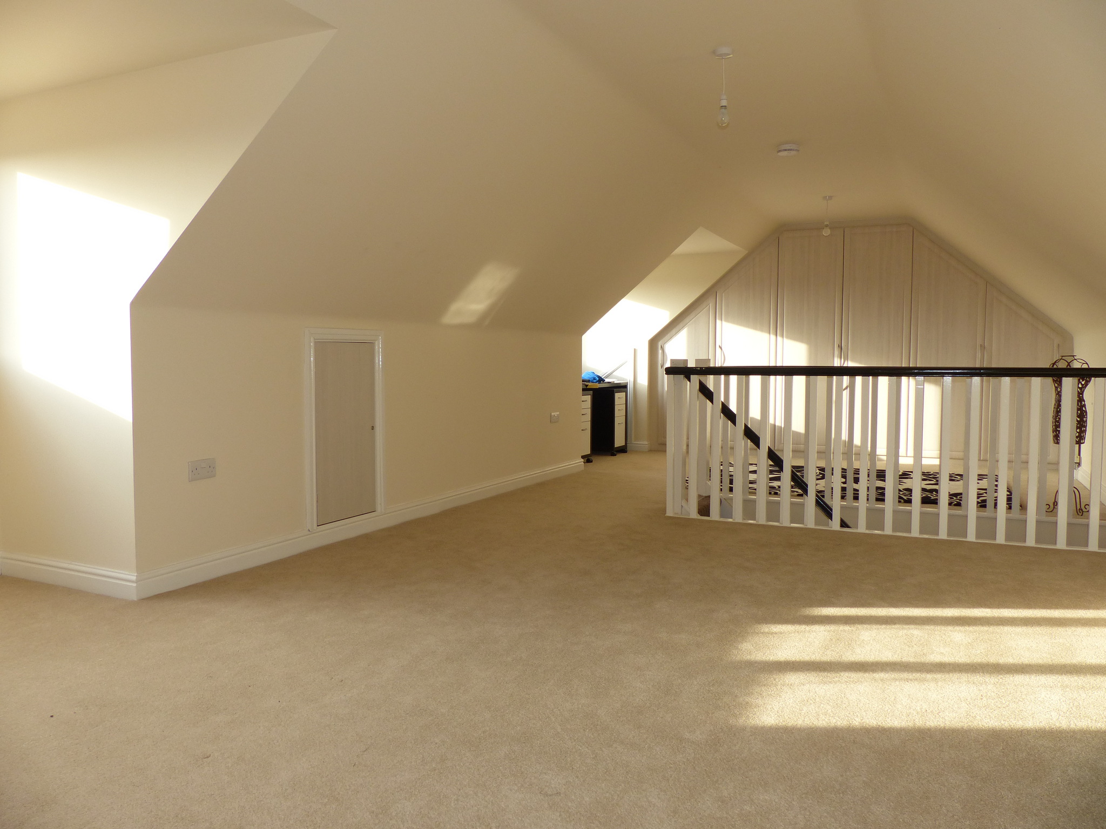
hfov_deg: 69.4
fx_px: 799
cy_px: 414
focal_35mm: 25
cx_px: 553
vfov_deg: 54.9
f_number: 2.8
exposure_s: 1/125
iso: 100
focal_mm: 4.5
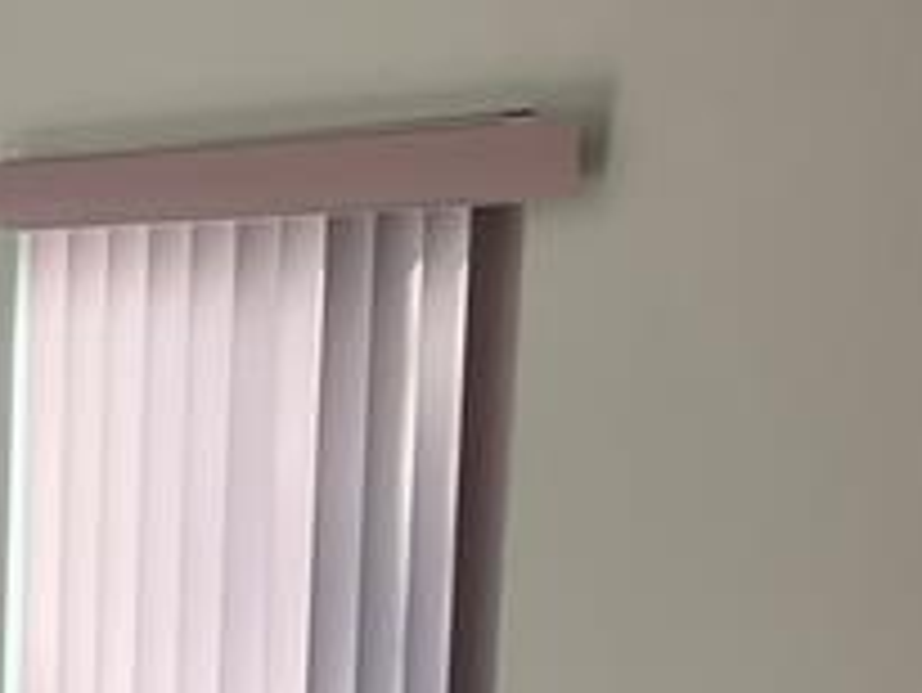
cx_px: -90
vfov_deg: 11.0
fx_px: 3465
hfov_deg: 14.8
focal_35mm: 130
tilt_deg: -9.4
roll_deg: -0.7
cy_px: 990
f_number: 1.5
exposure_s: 1/176
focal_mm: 5.7
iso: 40
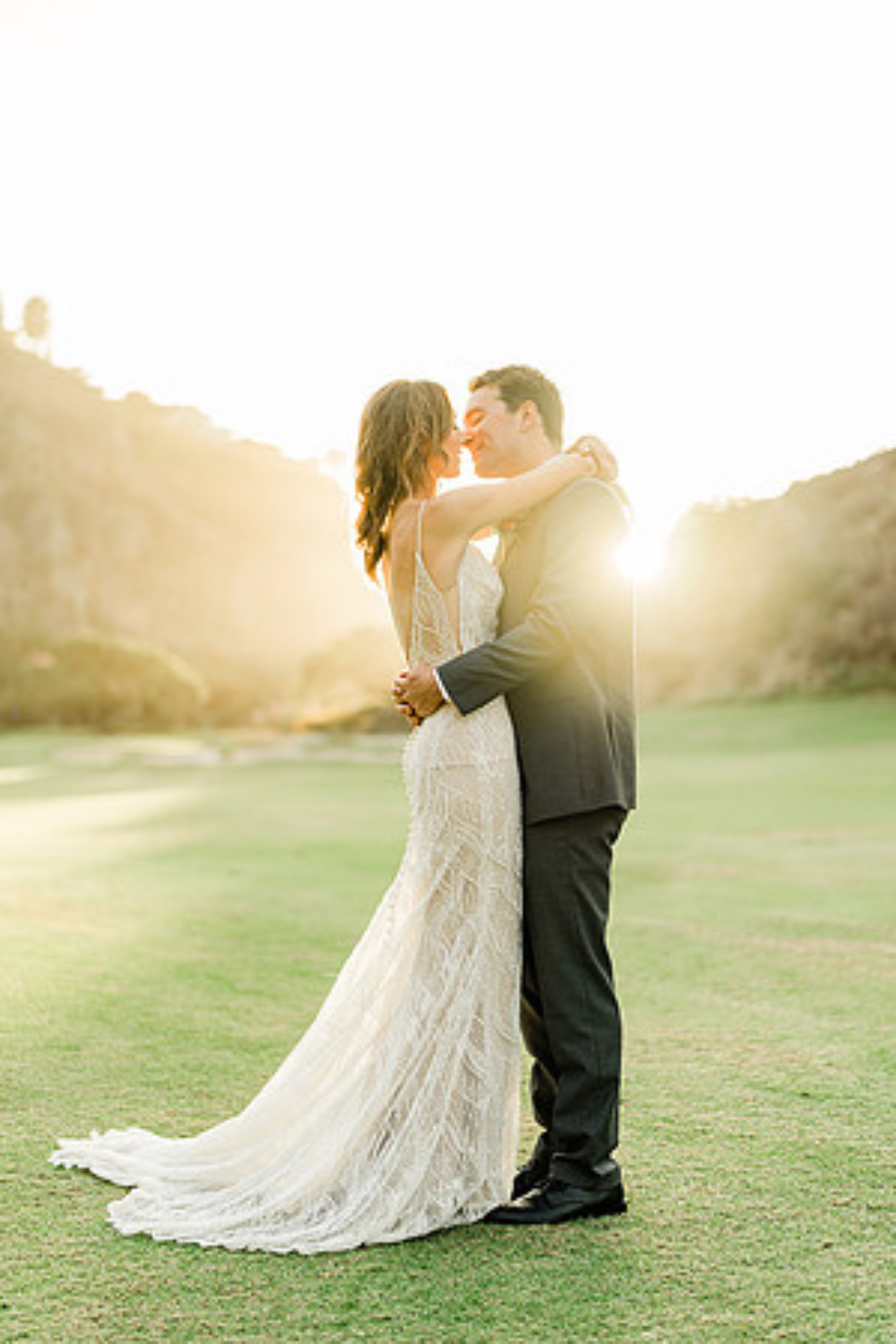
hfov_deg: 27.0
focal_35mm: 50
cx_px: 448
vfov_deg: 39.6
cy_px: 672
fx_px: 1867
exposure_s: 1/500
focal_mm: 50
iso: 80
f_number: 1.4
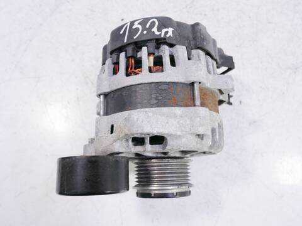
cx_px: 151
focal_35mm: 30
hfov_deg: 60.0
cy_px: 113
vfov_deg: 46.8
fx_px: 262
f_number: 3.7
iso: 250
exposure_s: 1/60
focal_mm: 15
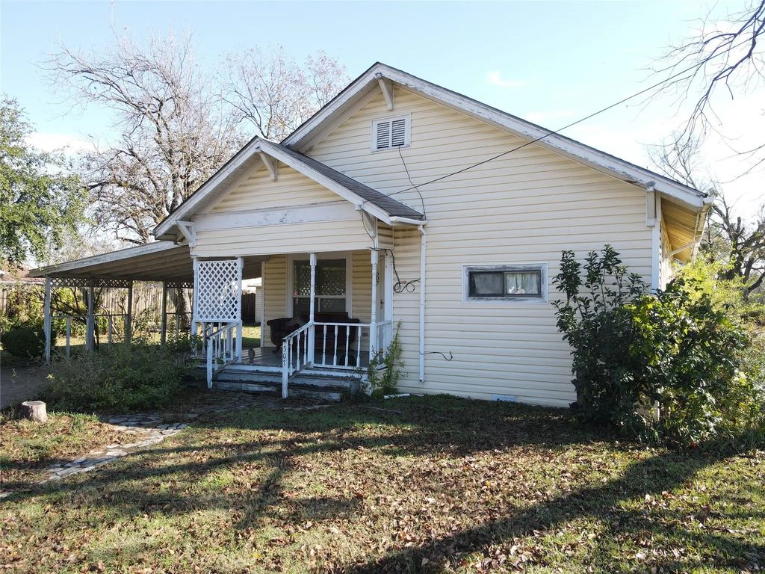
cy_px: 287
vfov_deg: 56.8
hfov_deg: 71.6
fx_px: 530
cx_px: 382
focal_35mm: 24
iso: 110
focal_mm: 4.5
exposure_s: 1/160
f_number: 2.8
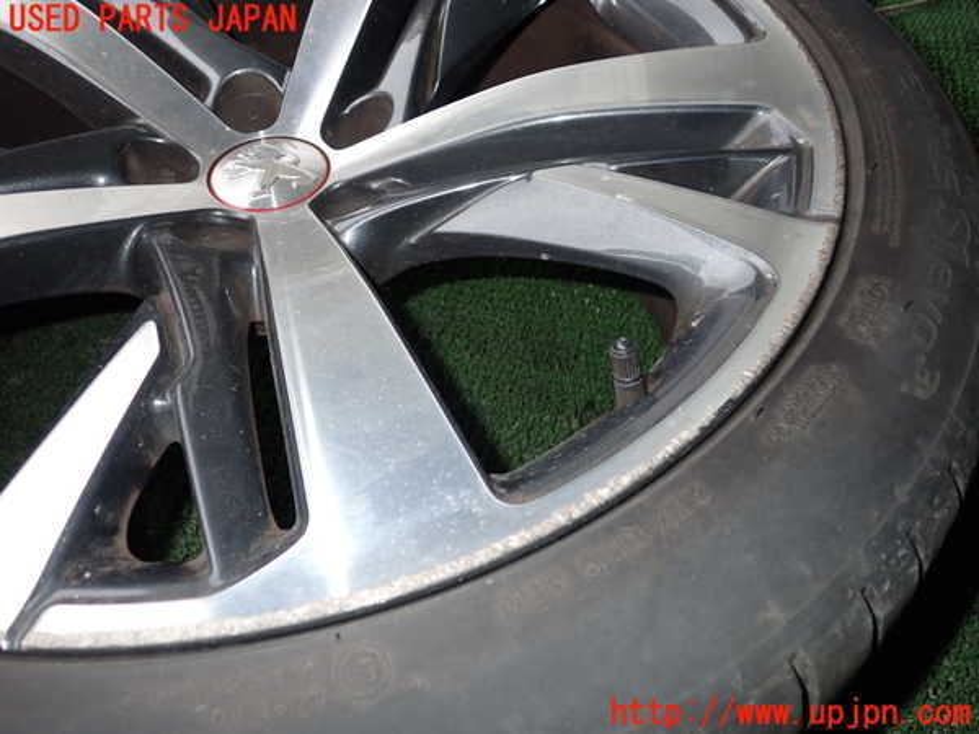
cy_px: 367
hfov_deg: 60.0
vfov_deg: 46.8
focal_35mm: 30
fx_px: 848
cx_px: 490
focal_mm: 5.4
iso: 200
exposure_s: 1/30
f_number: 6.3
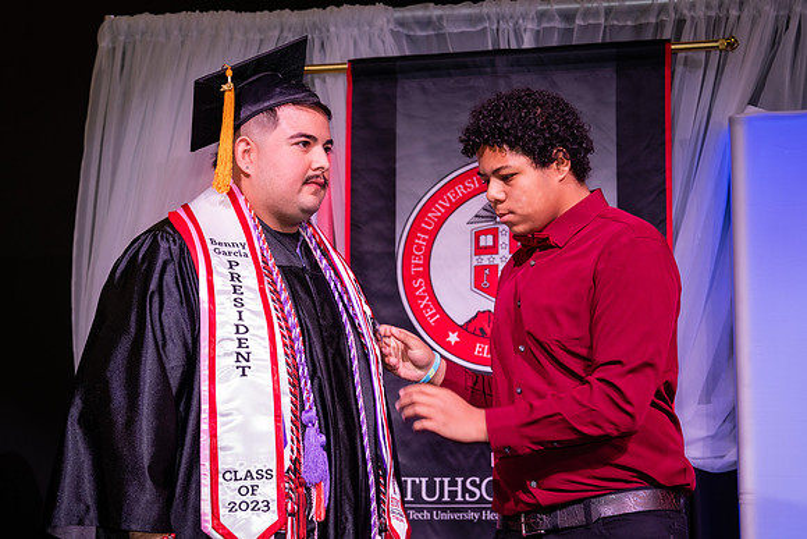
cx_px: 326
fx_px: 2021
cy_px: 281
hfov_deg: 22.6
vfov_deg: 15.2
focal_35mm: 90
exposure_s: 1/160
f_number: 5.6
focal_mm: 70
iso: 1000
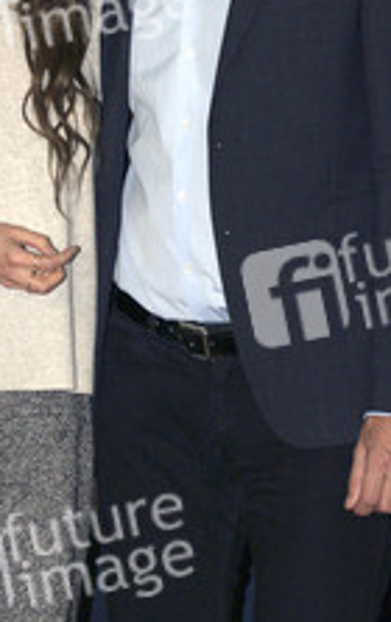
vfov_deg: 7.6
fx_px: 4657
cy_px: 142
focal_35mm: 274
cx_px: 133
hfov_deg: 4.8
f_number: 7.1
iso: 1250
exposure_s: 1/250
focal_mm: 100
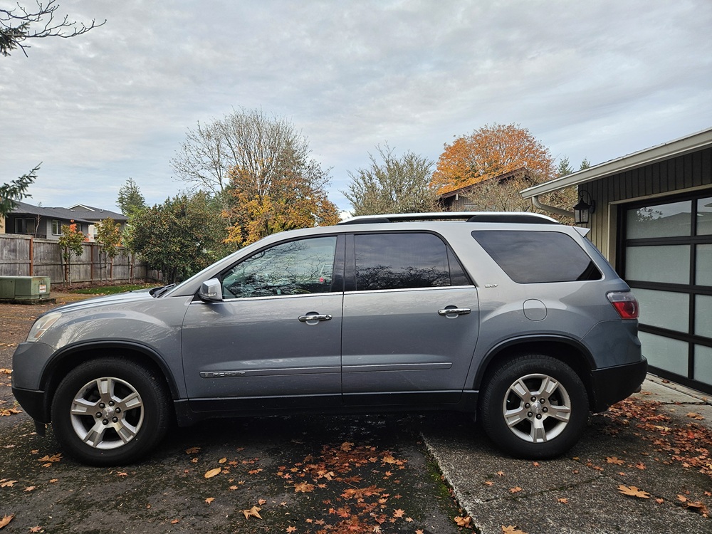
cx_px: 356
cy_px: 267
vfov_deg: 58.9
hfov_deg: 73.9
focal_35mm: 23
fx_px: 473
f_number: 1.8
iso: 100
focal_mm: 5.4
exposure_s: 1/120
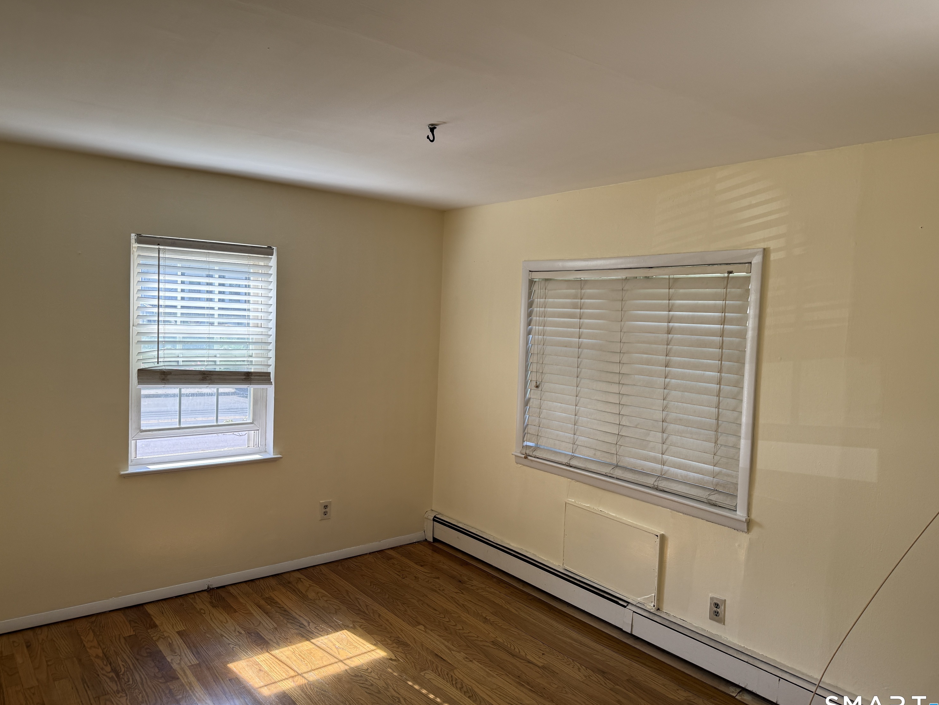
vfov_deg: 54.9
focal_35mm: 25
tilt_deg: -5.9
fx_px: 678
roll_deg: -2.3
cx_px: 481
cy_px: 354
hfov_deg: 69.4
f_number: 1.78
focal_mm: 6.76
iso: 100
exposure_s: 1/265
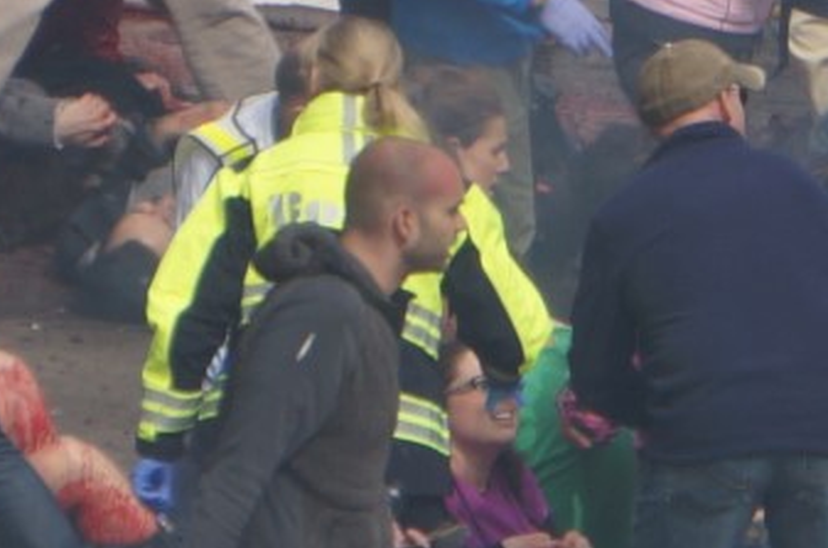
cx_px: 392
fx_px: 34947
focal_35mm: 1523
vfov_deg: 0.9
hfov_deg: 1.4
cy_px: 361
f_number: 6.3
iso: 125
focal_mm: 210
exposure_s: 1/400
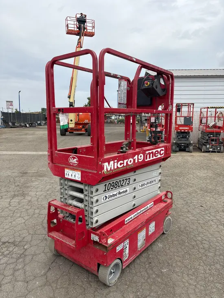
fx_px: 224
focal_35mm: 26
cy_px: 149
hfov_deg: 53.1
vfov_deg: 67.3
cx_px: 112
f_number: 1.6
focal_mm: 5.96
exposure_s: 1/2283
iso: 50
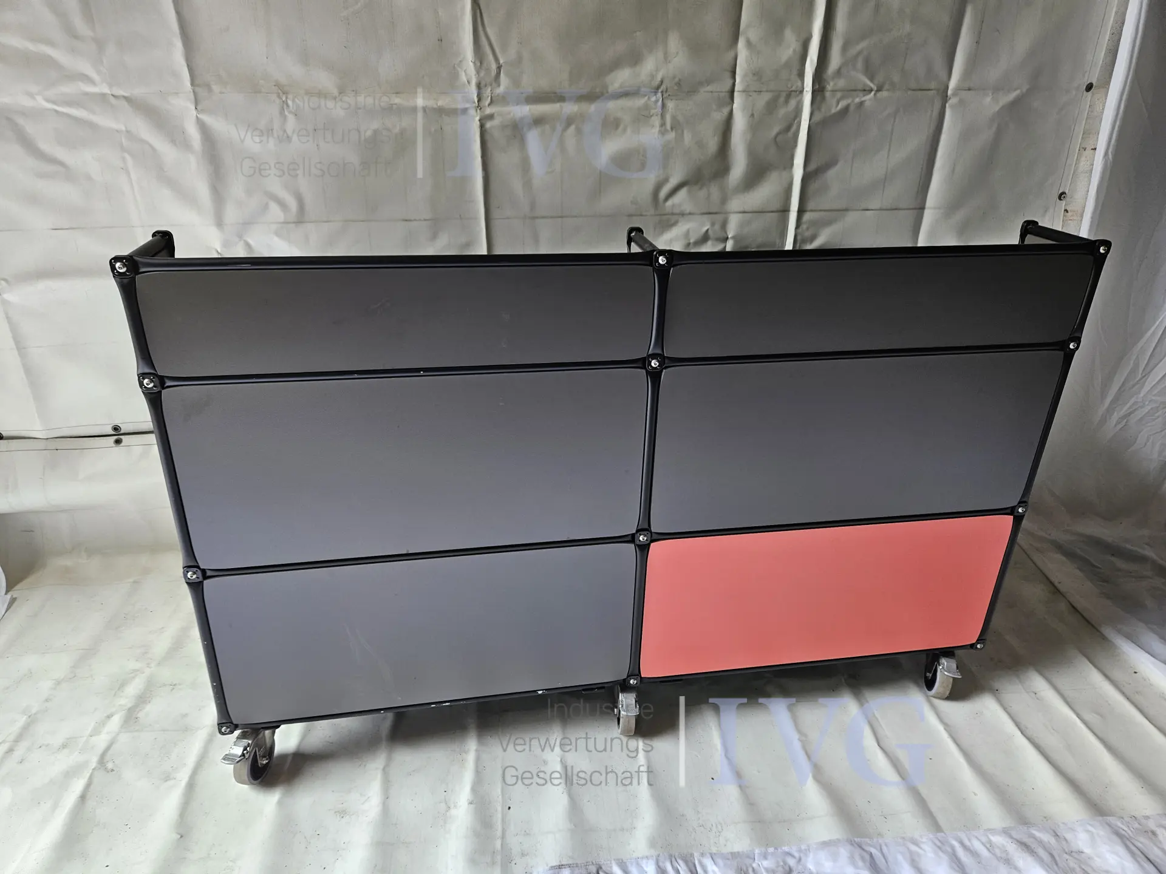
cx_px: 583
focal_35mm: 23
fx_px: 775
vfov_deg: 58.9
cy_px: 437
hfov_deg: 73.9
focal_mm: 5.4
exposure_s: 1/100
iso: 100
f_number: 1.8
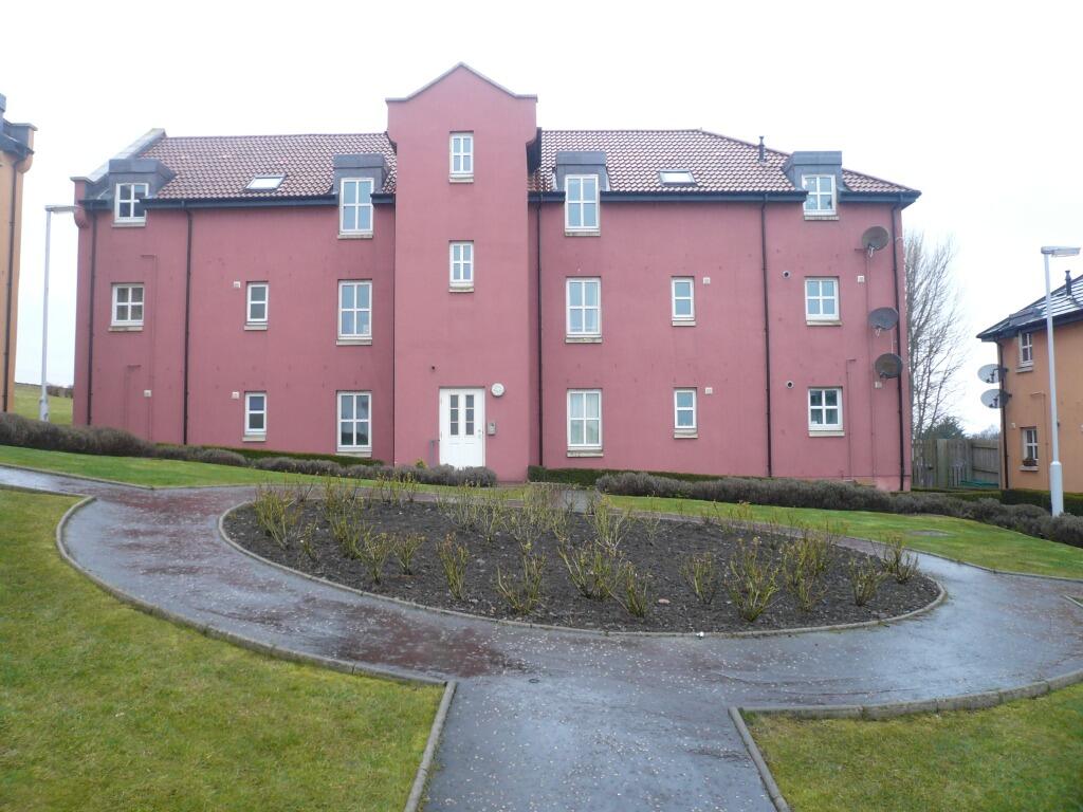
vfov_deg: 49.7
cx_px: 542
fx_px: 876
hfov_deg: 63.4
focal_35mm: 28
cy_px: 406
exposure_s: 1/60
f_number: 2.8
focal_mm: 4.6
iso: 100
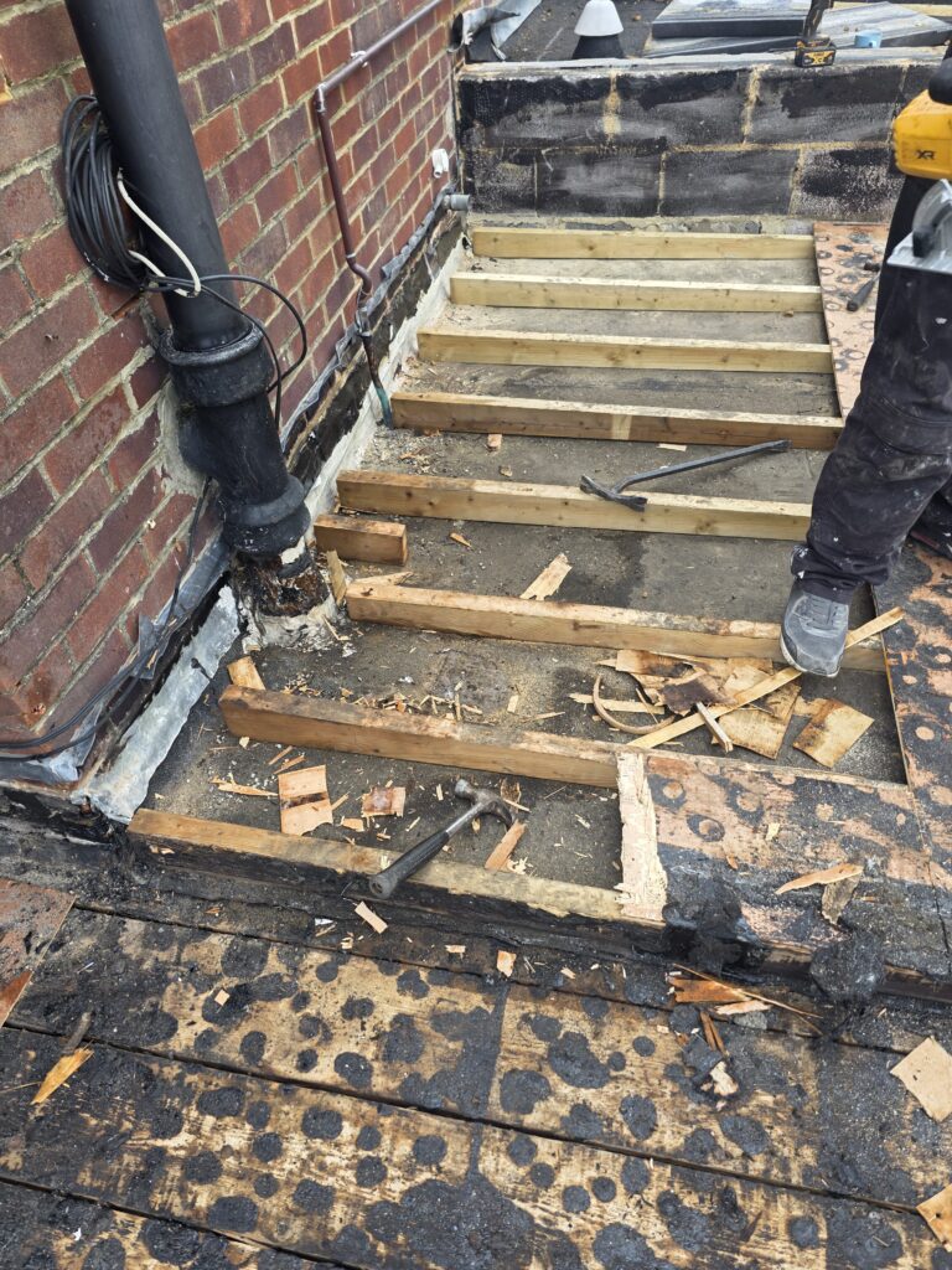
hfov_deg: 58.9
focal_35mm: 23
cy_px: 635
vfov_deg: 73.9
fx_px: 843
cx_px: 476
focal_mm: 6.3
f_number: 1.7
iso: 80
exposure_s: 1/180
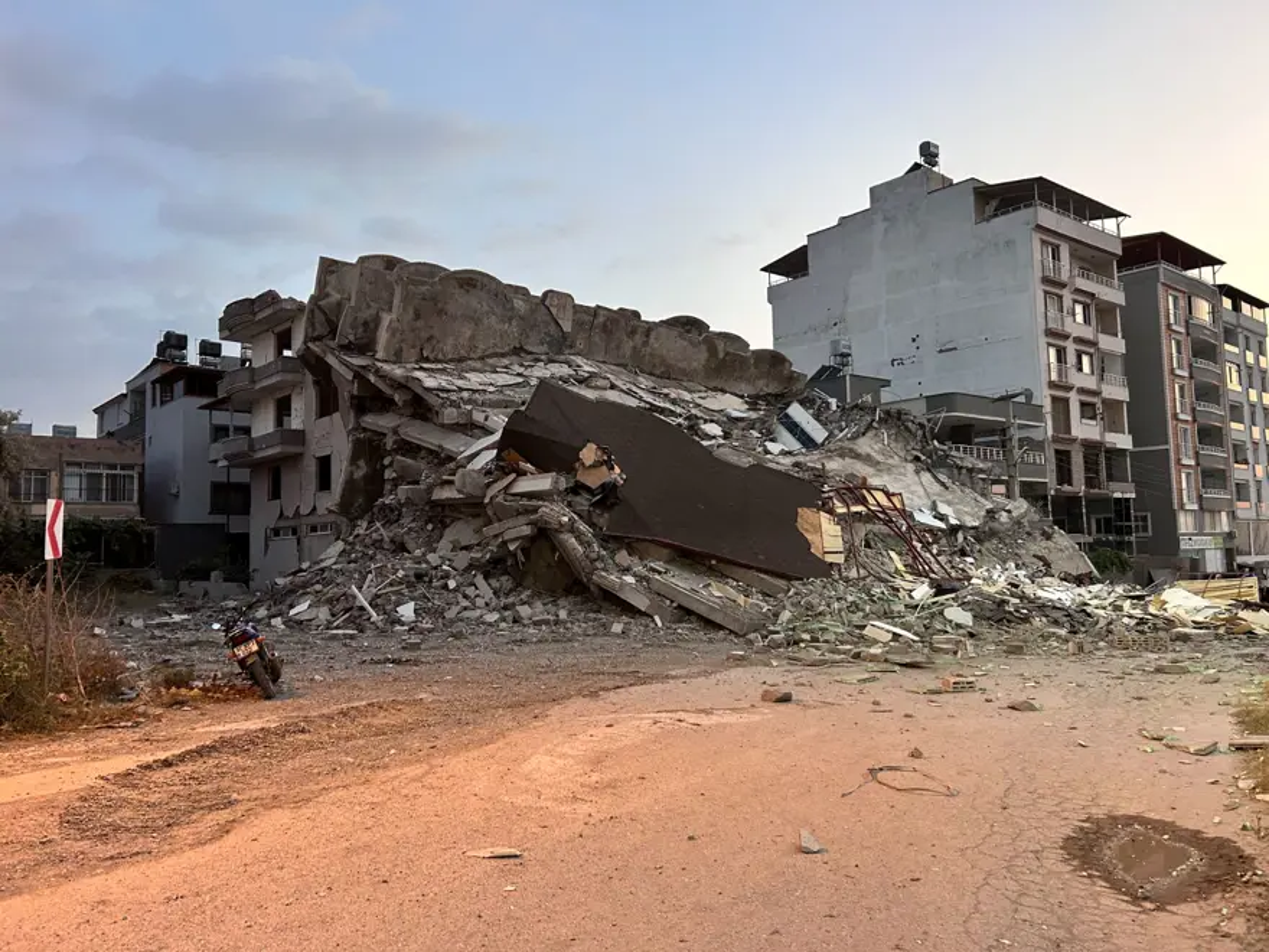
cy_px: 476
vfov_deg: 53.1
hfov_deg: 67.3
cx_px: 634
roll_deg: +1.3
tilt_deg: +5.1
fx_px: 953
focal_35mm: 26
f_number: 1.5
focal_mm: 5.7
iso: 200
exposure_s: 1/50
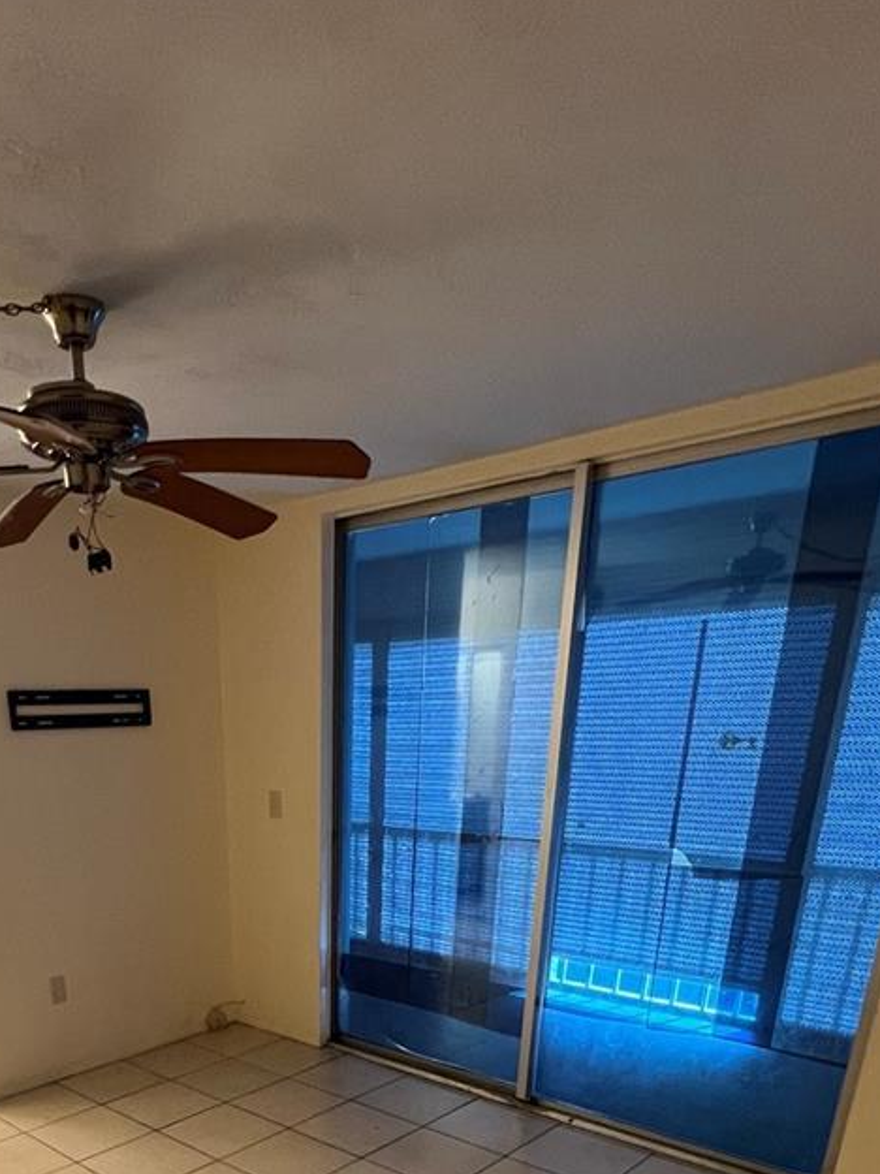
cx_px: 248
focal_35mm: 25
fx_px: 847
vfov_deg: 57.2
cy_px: 1104
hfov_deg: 53.0
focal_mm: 1.57
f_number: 1.8
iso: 320
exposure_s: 1/60
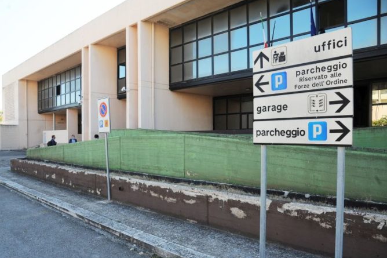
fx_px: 269
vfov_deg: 51.3
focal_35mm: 25
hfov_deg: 71.5
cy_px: 132
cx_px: 192
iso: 250
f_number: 7.1
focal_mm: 24
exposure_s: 1/250
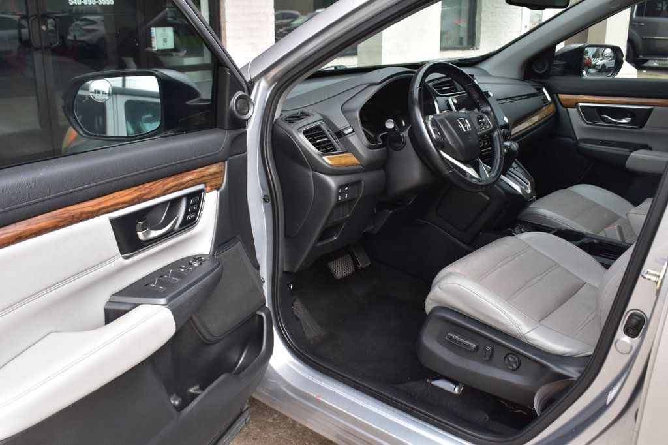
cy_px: 222
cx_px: 334
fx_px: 640
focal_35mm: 34
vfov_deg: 38.3
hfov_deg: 55.1
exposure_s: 1/160
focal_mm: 23
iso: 400
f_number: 9
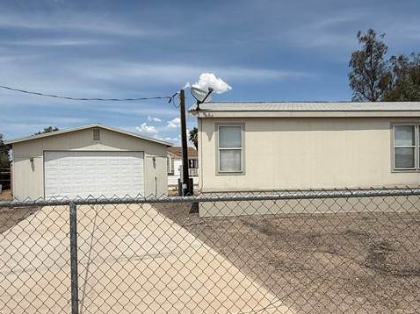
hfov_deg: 59.6
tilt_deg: +0.4
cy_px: 168
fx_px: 364
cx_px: 247
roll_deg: +0.8
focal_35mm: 30
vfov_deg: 46.7
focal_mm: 2.22
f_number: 2.2
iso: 64
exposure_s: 1/6173
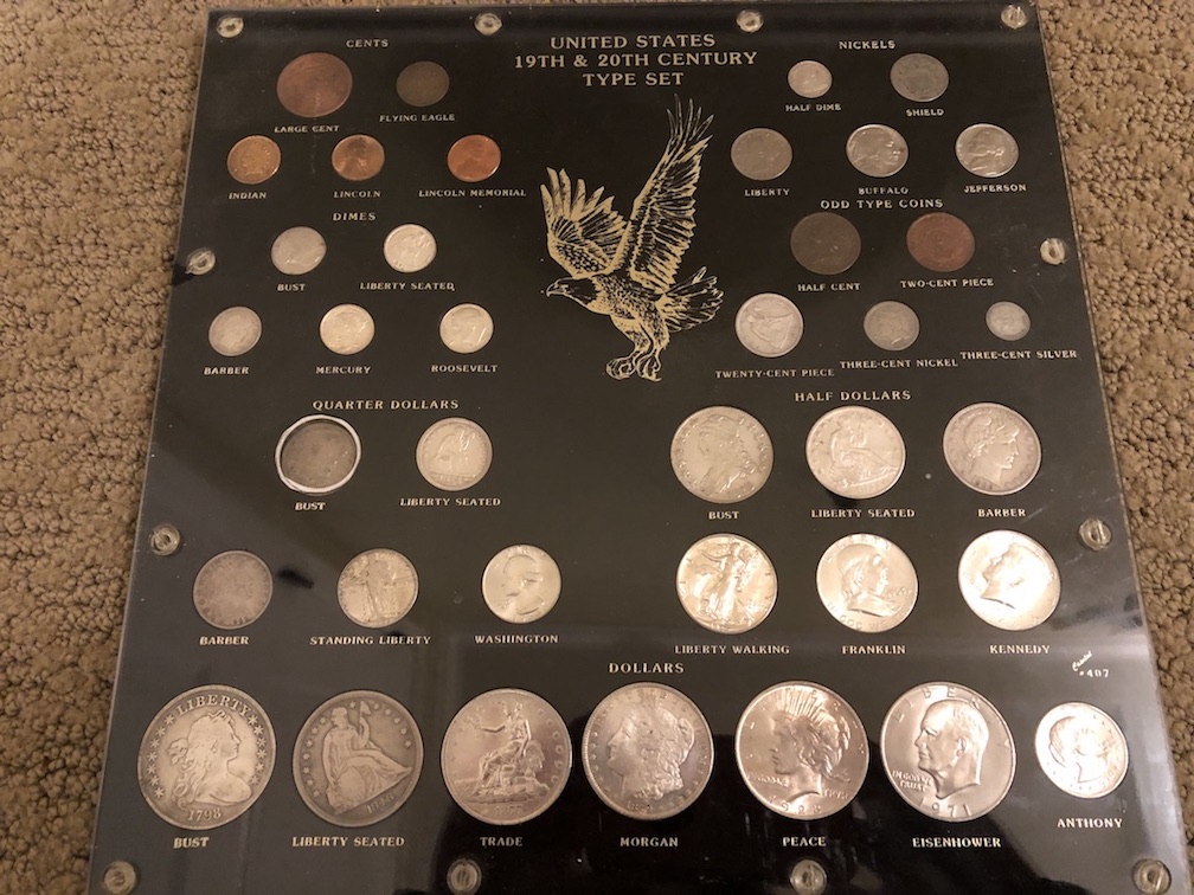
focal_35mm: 28
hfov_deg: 63.4
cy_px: 448
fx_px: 966
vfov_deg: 49.7
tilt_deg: -72.2
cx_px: 597
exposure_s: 1/4
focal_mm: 3.99
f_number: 1.8
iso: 100
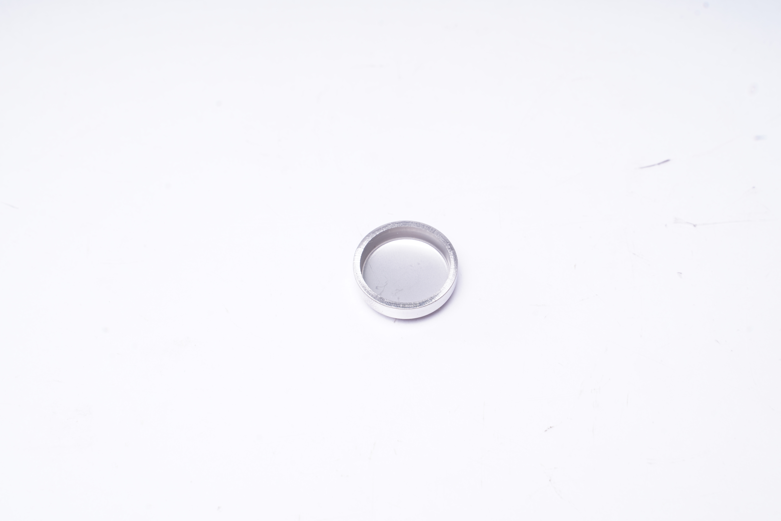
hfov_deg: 27.0
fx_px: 1627
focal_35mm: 75
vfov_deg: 18.2
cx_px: 390
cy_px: 260
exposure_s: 1/125
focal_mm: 75
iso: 125
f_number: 11
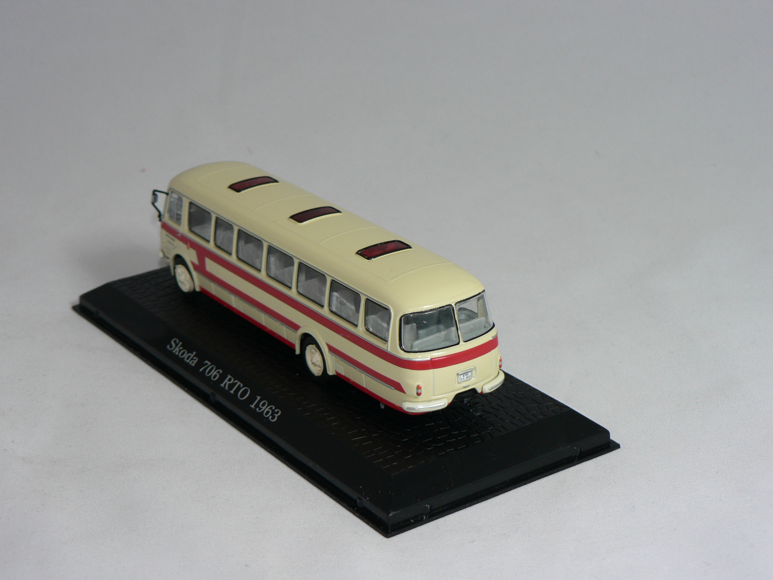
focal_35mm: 79
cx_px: 386
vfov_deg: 18.7
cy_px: 290
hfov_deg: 24.7
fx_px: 1764
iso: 80
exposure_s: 1/60
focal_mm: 13.1
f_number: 3.2
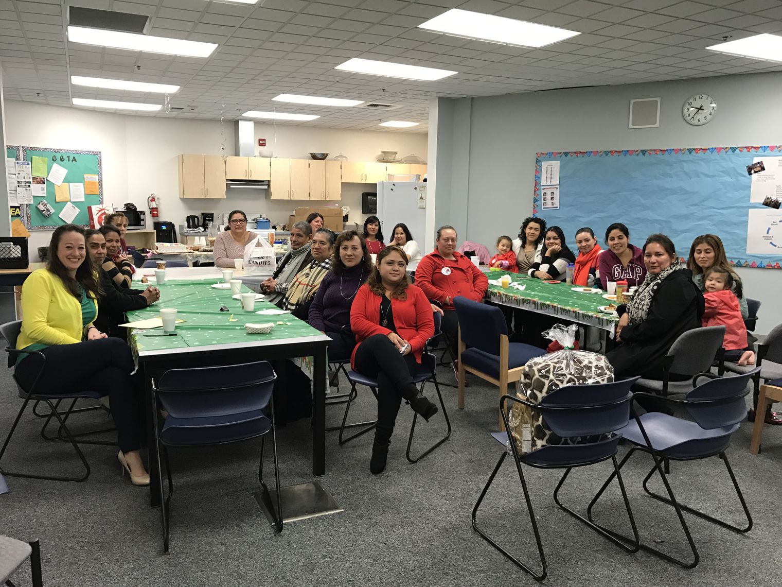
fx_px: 633
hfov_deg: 63.4
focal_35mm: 28
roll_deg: +0.1
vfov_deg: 49.7
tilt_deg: -8.0
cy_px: 294
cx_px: 391
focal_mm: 3.99
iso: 40
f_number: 1.8
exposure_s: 1/20
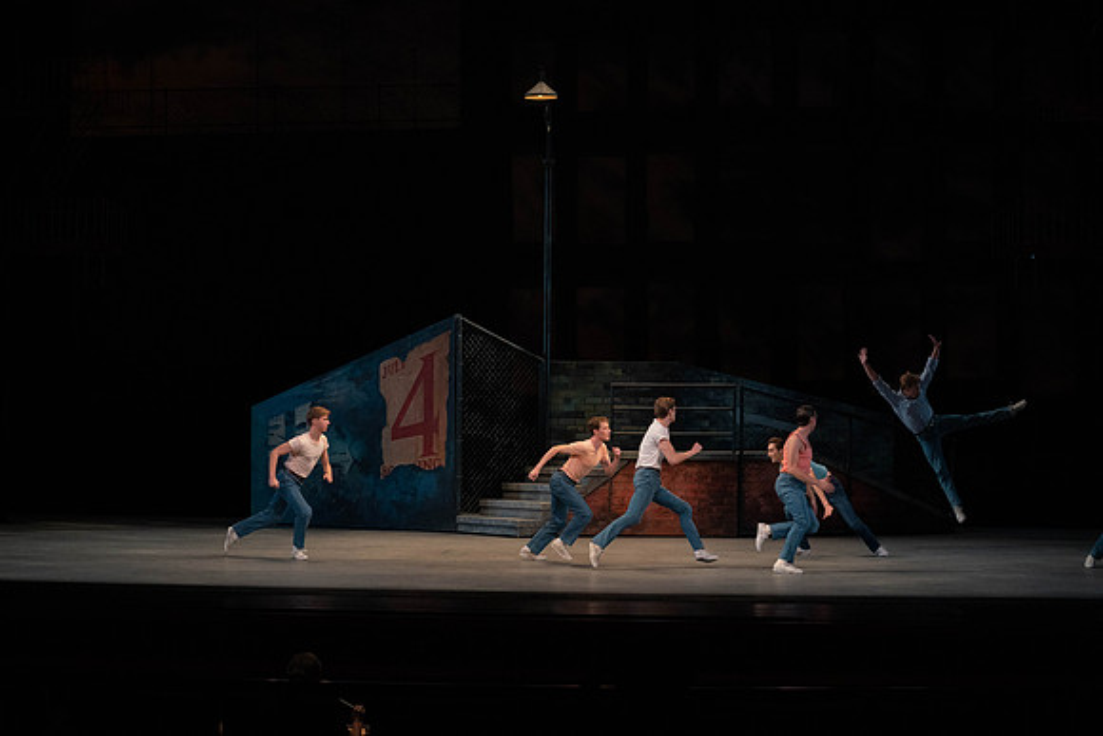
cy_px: 368
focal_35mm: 78
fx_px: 2390
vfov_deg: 17.5
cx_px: 552
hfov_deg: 26.0
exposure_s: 1/400
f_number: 4.5
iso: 3200
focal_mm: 78
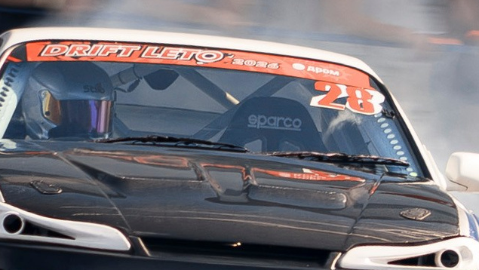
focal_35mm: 1827
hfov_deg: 1.2
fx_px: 23218
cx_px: 188
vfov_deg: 0.7
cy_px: 203
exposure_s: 1/125
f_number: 8
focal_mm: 200
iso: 100
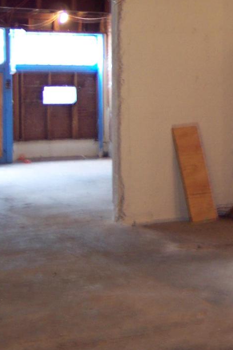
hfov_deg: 16.1
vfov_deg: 25.0
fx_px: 786
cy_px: 130
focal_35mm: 81
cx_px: 290
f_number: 2.8
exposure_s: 1/6
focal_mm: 8
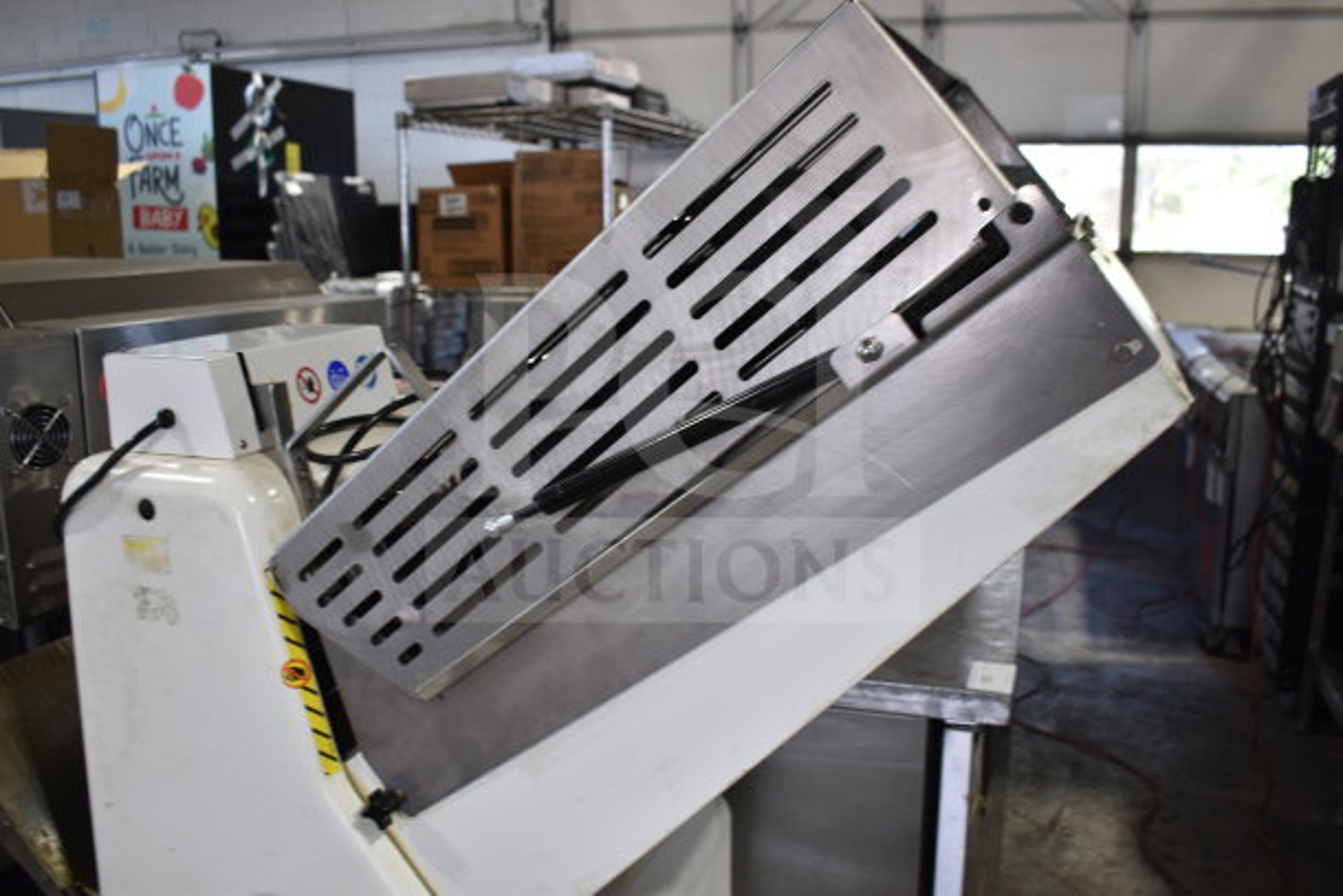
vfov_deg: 41.7
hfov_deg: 59.5
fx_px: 1175
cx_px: 672
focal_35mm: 32
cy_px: 448
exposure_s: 1/40
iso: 200
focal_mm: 21
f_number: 3.8
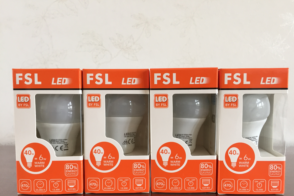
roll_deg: -0.9
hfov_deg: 60.3
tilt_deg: -3.2
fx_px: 253
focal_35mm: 31
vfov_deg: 42.2
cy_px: 112
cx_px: 151
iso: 50
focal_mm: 4.15
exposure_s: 1/33
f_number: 2.2
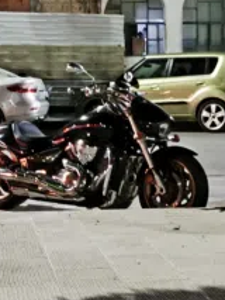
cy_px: 135
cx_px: 94
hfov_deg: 15.7
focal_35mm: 94
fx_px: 814
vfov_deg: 20.8
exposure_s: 1/11.1
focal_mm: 4.71
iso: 2000
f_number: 1.7
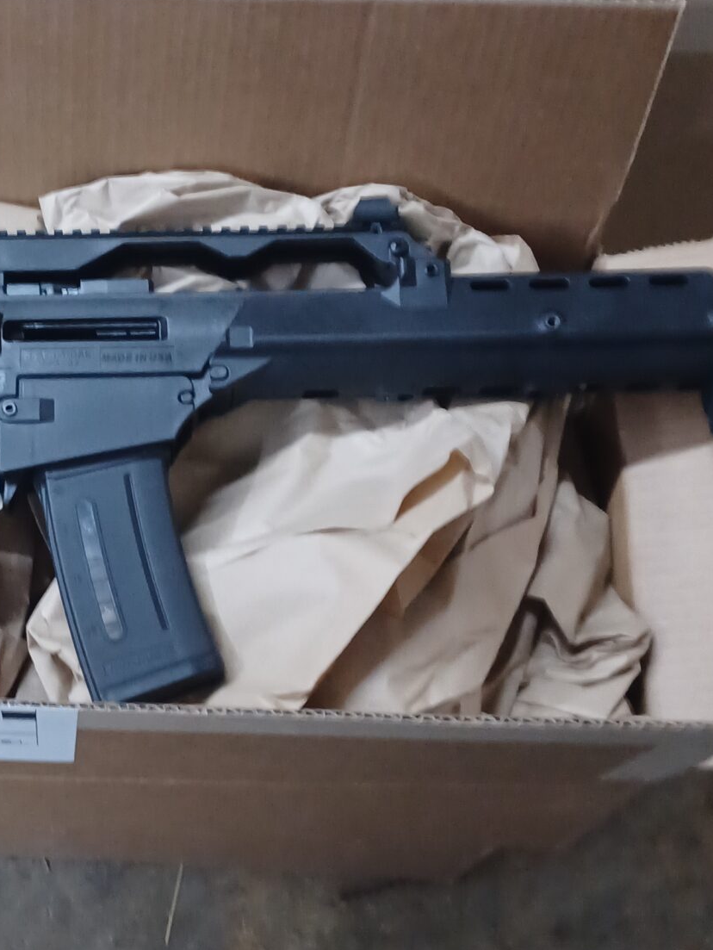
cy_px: 559
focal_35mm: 58
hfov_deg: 24.6
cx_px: 87
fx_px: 1592
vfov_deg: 33.1
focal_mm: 4.6
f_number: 1.8
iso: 1250
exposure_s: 1/20
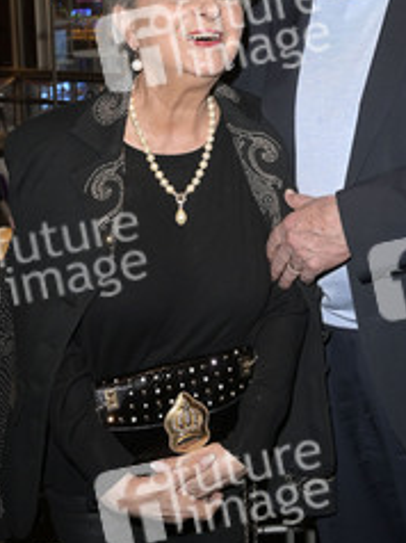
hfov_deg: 26.3
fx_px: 862
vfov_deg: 34.4
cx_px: 278
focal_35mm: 55
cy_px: 153
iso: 1600
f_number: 6.3
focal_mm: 34
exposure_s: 1/125
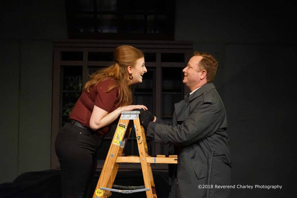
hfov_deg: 28.8
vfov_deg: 19.5
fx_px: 577
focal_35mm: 70
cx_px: 148
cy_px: 99
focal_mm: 70
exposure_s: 1/160
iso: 5000
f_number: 5.6
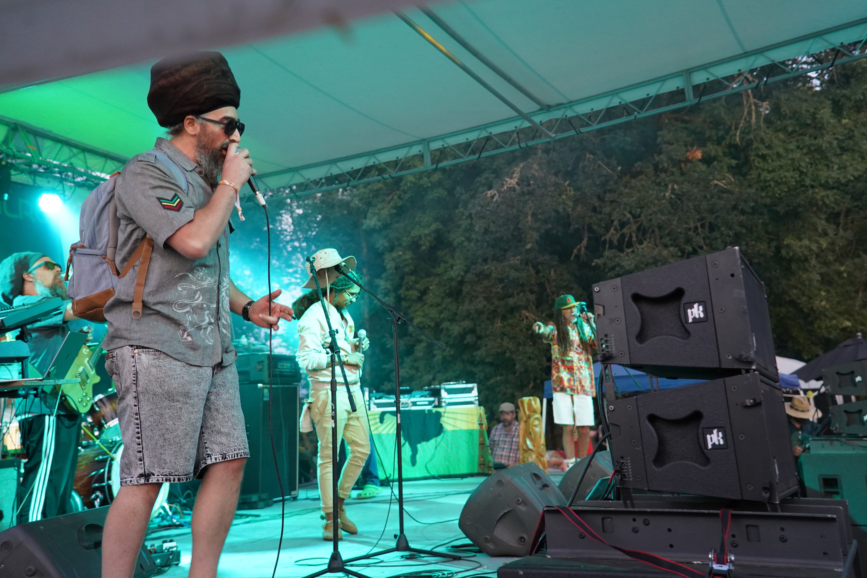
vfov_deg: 31.9
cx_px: 434
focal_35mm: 42
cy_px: 289
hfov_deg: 46.4
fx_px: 1011
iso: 3200
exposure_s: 1/160
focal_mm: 42
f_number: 4
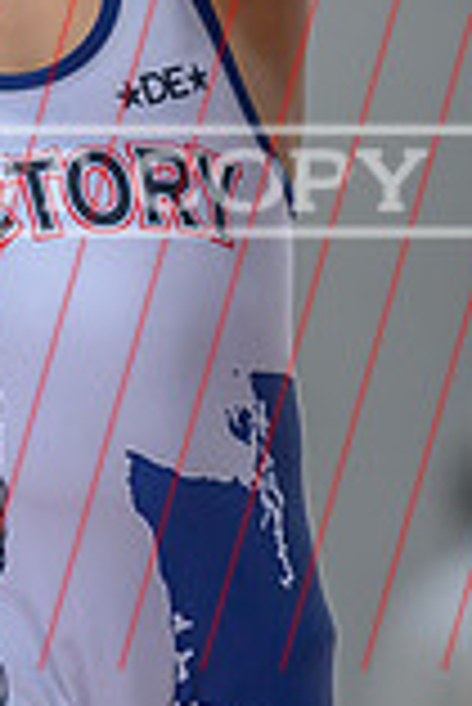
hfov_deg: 1.6
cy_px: 199
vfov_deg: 2.4
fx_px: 17169
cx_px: 81
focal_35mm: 875
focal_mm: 200
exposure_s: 1/640
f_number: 2.8
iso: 1600
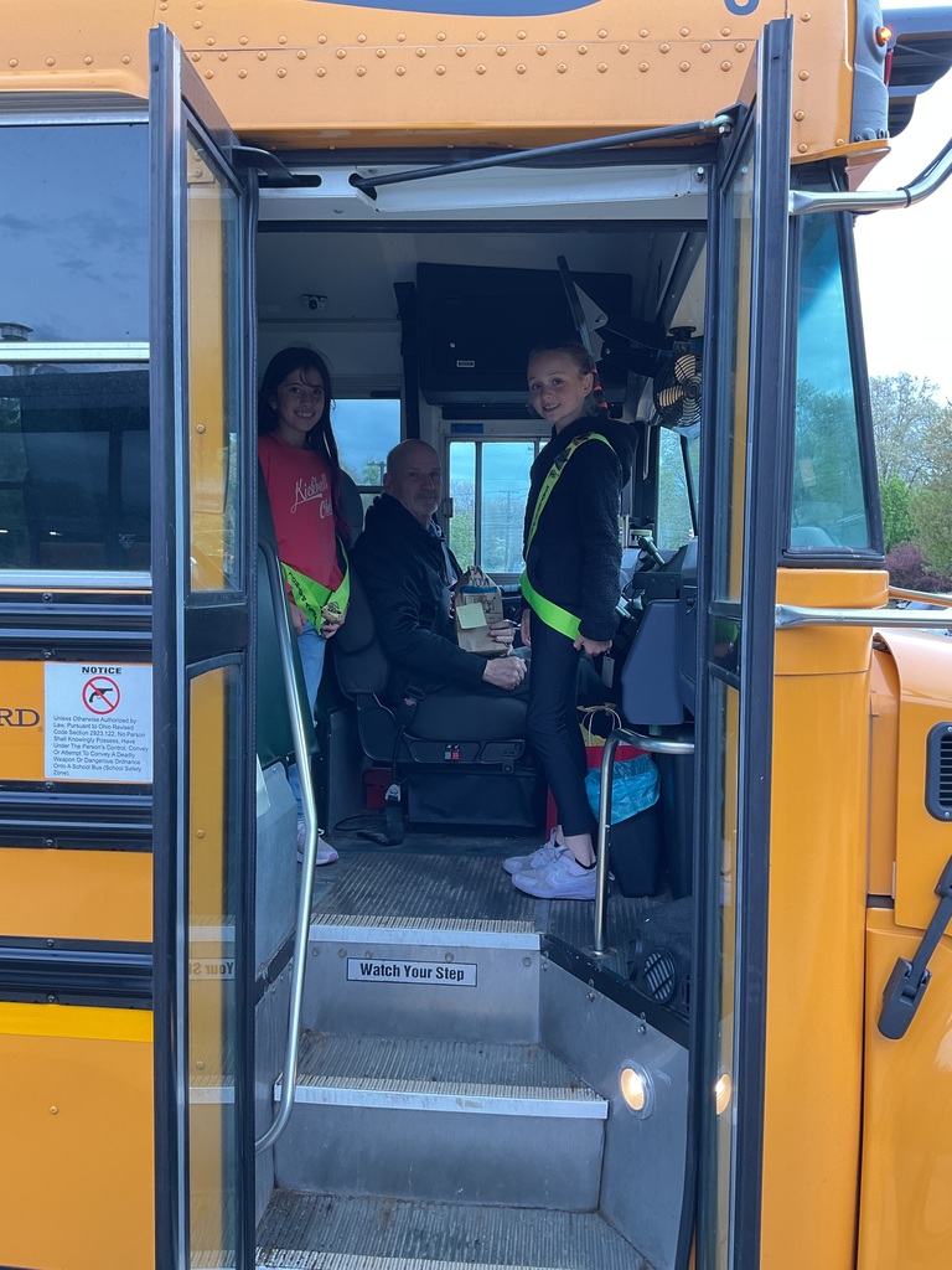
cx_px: 476
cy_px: 635
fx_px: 1063
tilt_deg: -3.9
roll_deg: -1.9
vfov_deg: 61.7
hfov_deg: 48.2
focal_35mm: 29
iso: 64
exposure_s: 1/120
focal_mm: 3
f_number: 1.8
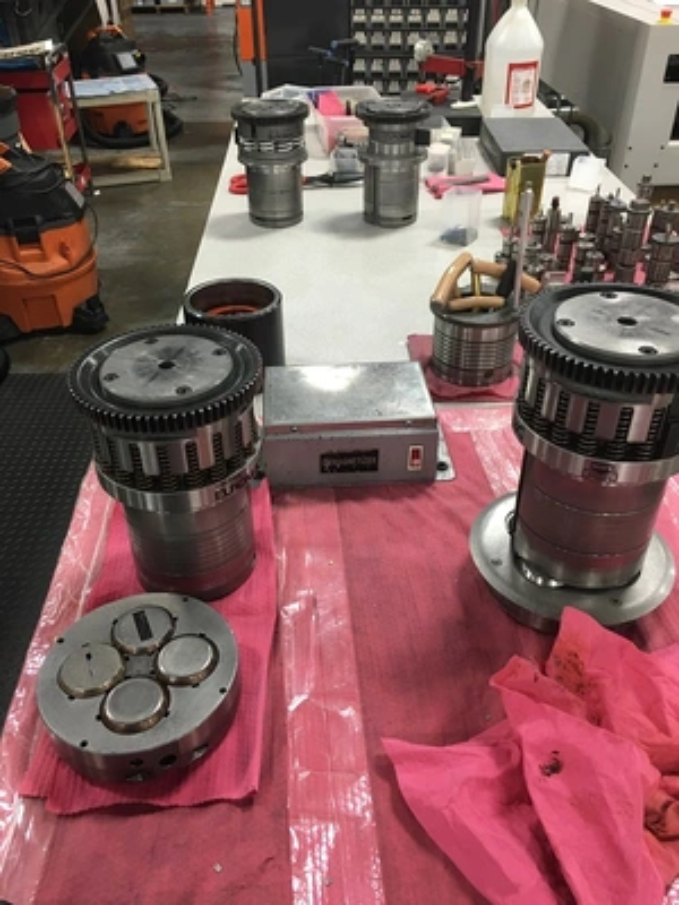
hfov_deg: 48.2
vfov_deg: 61.7
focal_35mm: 29
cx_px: 340
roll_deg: +0.3
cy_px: 452
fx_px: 758
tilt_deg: -36.9
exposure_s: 1/30
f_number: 2.2
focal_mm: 4.15
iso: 80
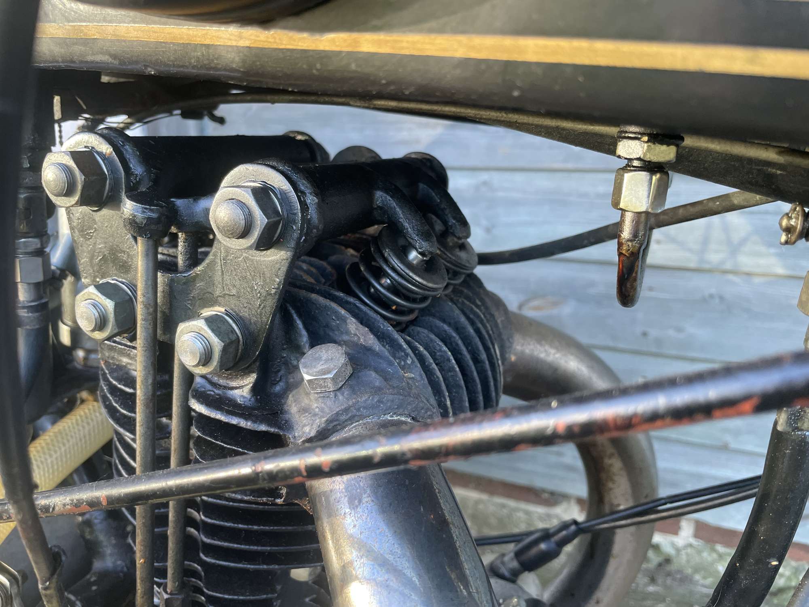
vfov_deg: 53.1
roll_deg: +1.0
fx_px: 608
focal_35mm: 26
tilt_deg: -16.2
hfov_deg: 67.3
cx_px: 404
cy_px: 304
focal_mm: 4.2
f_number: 1.6
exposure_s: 1/121
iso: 125
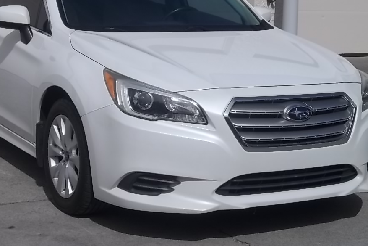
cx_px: 162
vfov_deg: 15.5
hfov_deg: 23.1
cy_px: 84
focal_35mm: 88
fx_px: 900
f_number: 11.99
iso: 64
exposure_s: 1/200
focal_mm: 10.42
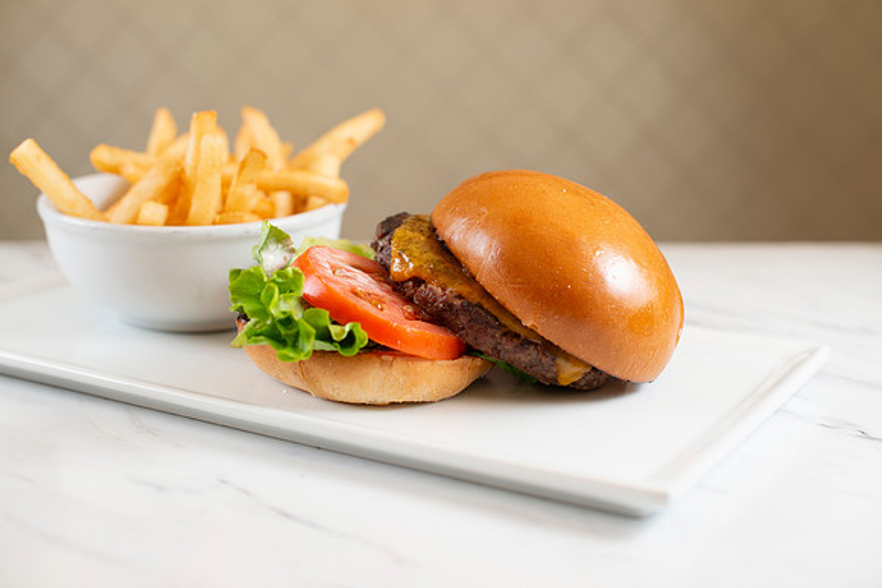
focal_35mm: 50
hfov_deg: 39.6
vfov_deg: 27.0
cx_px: 441
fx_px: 1225
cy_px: 294
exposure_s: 1/250
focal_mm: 50
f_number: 3.5
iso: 100
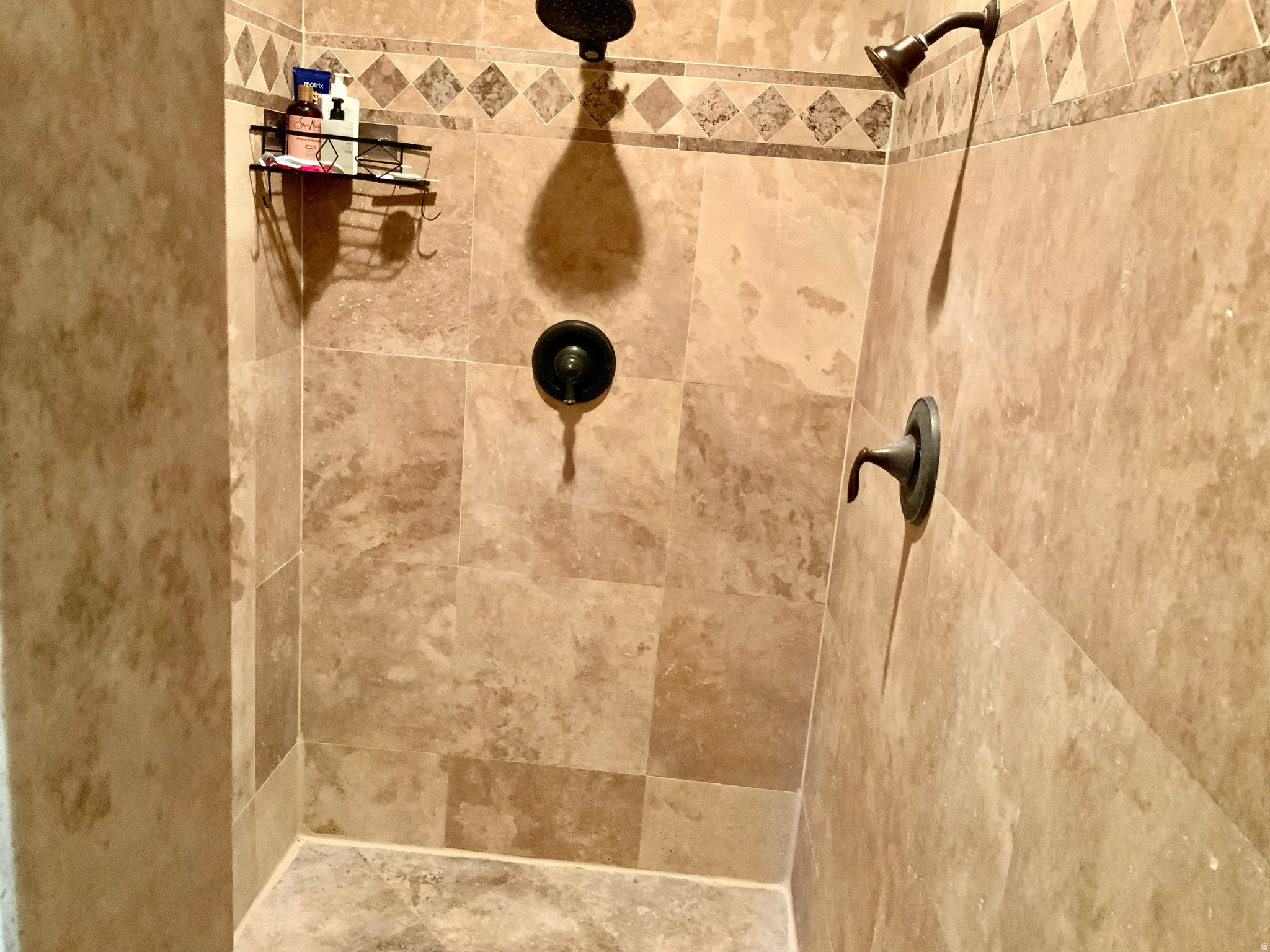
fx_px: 1064
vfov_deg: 48.2
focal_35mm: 29
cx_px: 635
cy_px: 476
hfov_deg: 61.7
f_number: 1.8
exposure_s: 1/30
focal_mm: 3
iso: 250
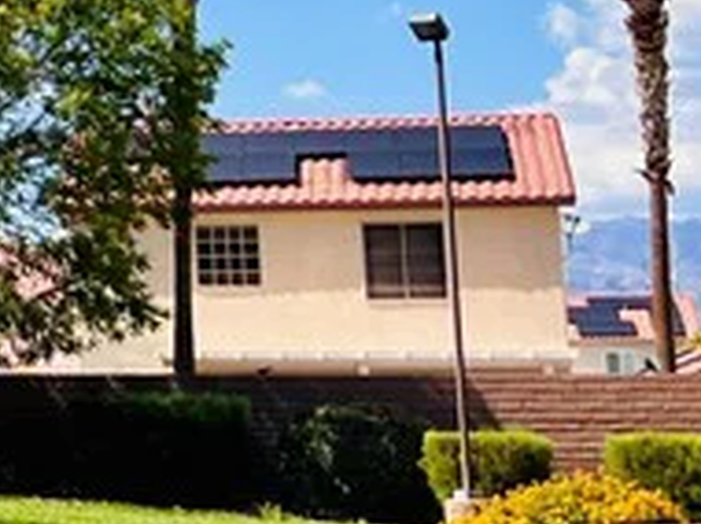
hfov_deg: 12.5
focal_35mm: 140
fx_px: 2832
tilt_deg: +10.8
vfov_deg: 10.4
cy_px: -113
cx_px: -664
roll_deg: -1.2
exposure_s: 1/3460
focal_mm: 5.7
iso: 50
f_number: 1.5
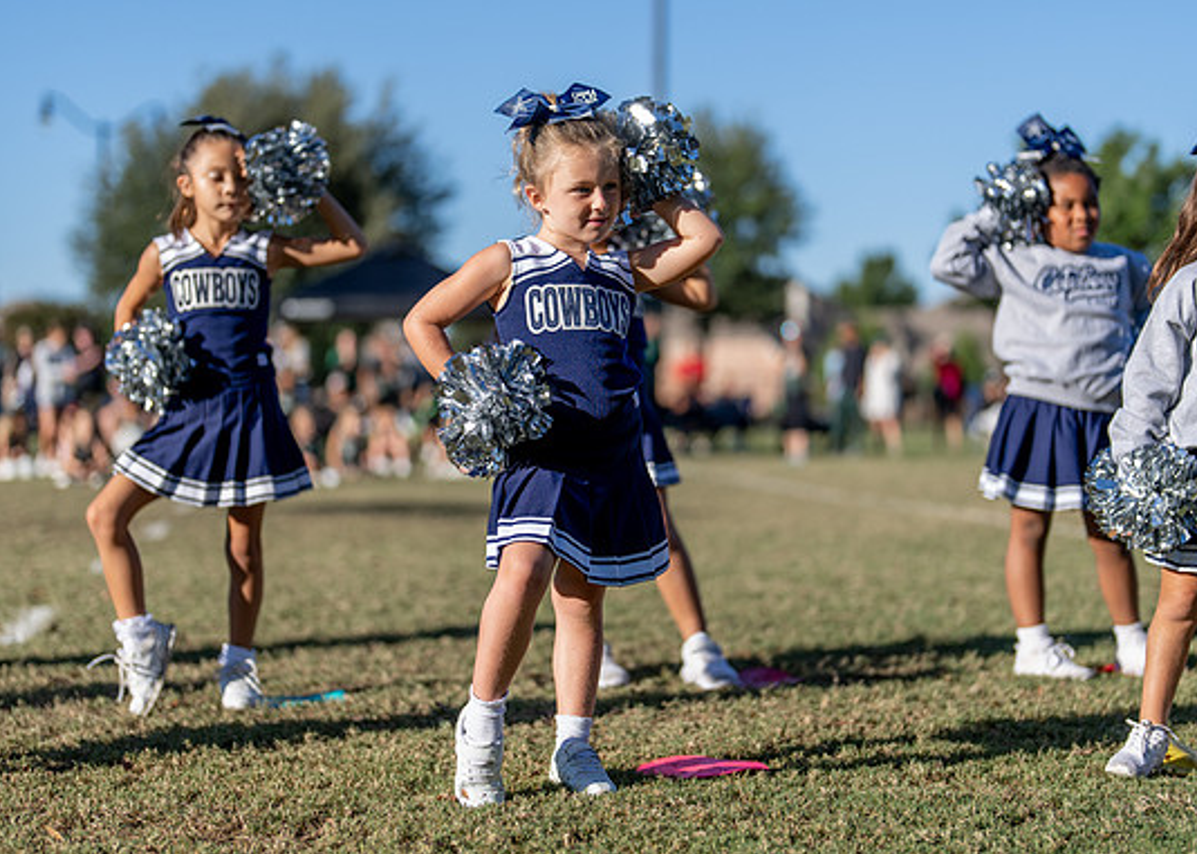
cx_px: 623
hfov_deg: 28.6
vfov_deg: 20.6
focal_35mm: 69
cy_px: 412
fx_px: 2345
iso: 100
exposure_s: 1/6400
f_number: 1.2
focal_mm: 50
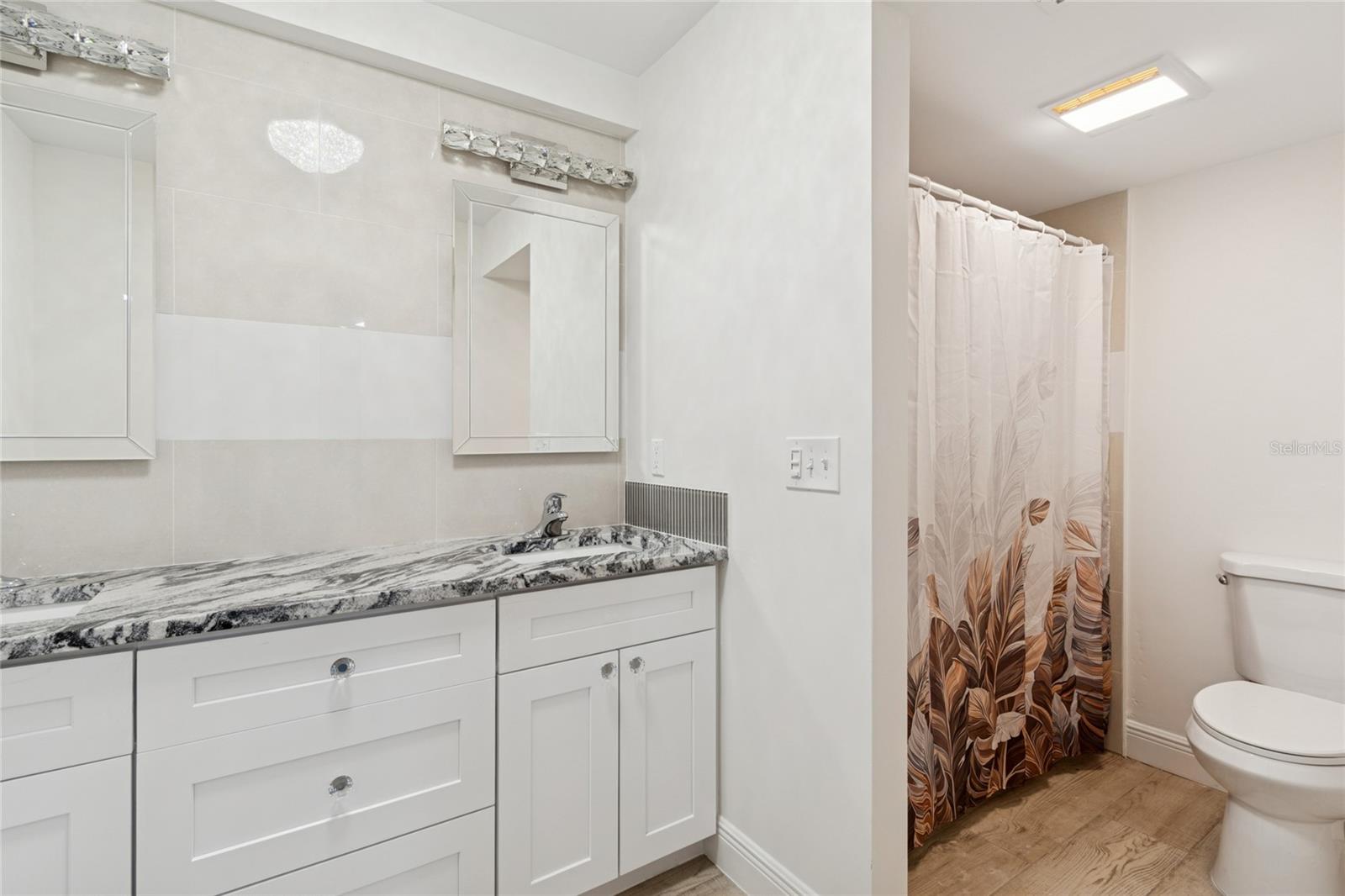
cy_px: 448
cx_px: 672
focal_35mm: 15
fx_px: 560
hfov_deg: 100.4
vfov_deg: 77.3
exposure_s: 1/10
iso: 100
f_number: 7.1
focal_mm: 10
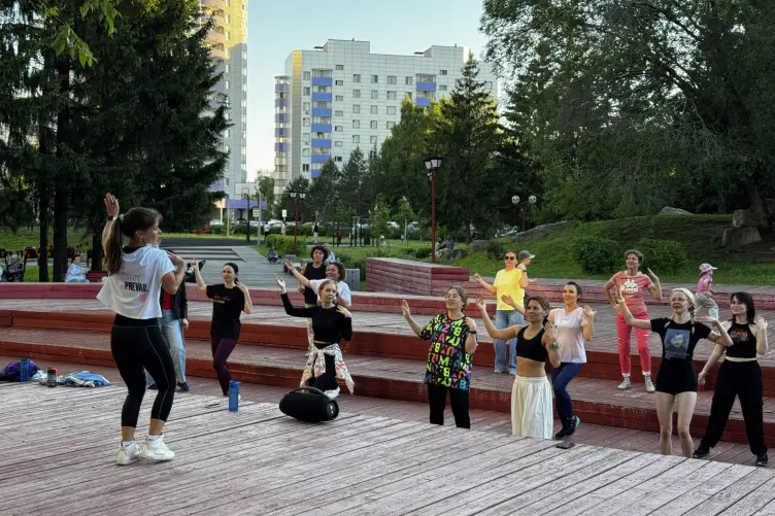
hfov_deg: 38.9
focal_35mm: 51
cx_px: 393
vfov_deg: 26.5
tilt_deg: -1.1
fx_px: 1098
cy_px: 267
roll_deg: -0.6
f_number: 1.78
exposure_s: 1/212
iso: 50
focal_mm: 6.76
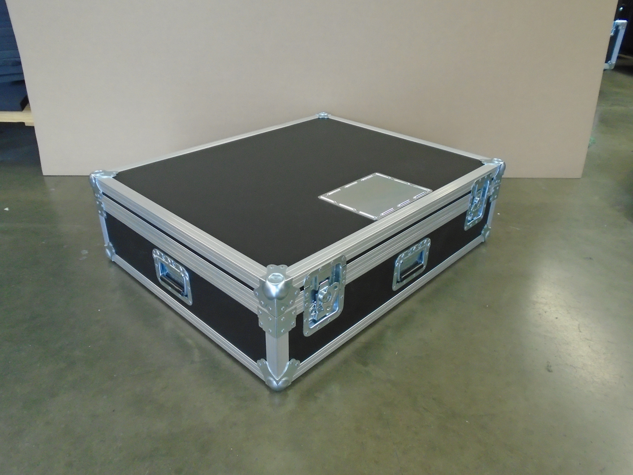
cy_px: 238
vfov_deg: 53.1
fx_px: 475
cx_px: 316
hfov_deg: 67.3
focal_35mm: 26
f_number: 3.2
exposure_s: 1/20
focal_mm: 4.6
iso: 400
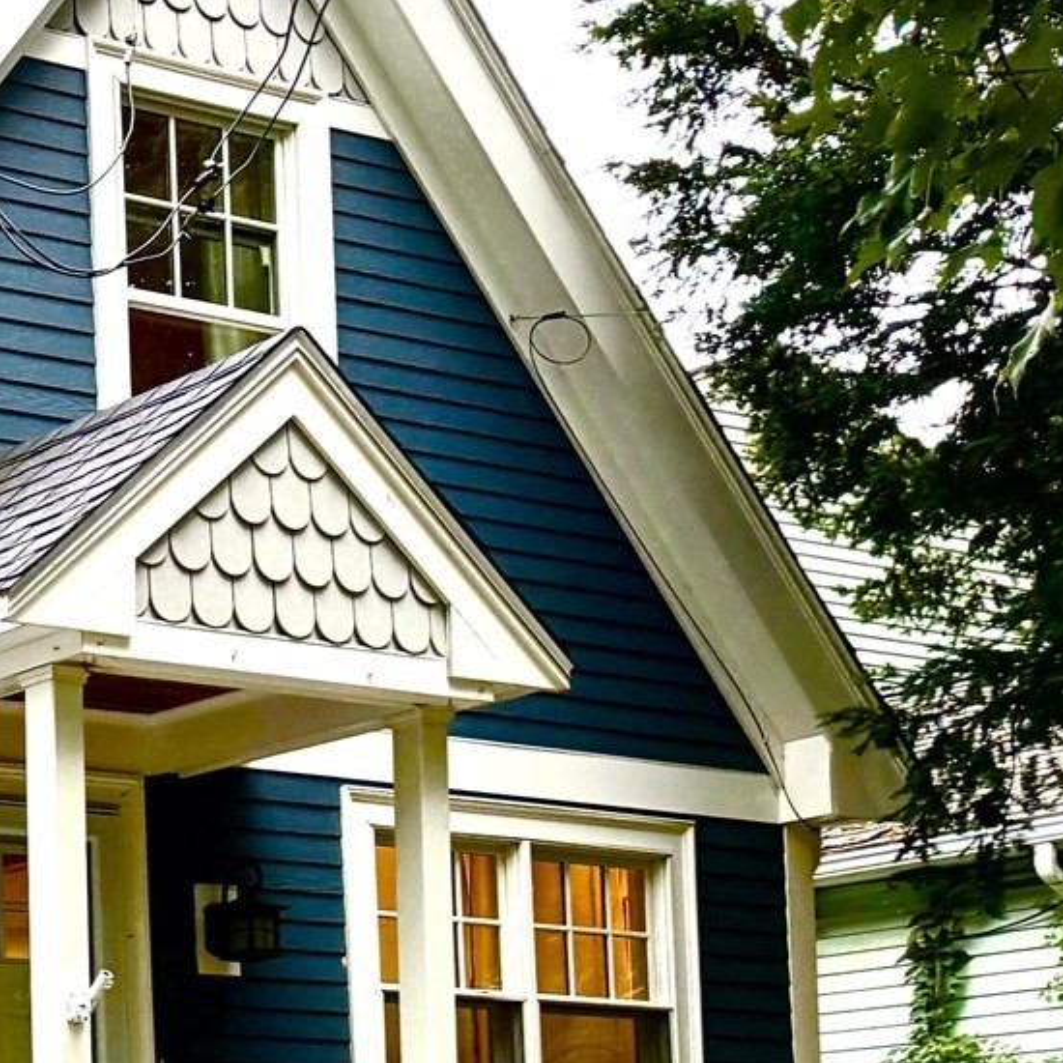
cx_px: -837
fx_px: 2745
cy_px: 1127
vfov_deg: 21.0
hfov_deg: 17.7
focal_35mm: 79
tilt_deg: +4.6
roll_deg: +0.6
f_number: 1.78
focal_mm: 6.76
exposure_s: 1/166
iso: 160
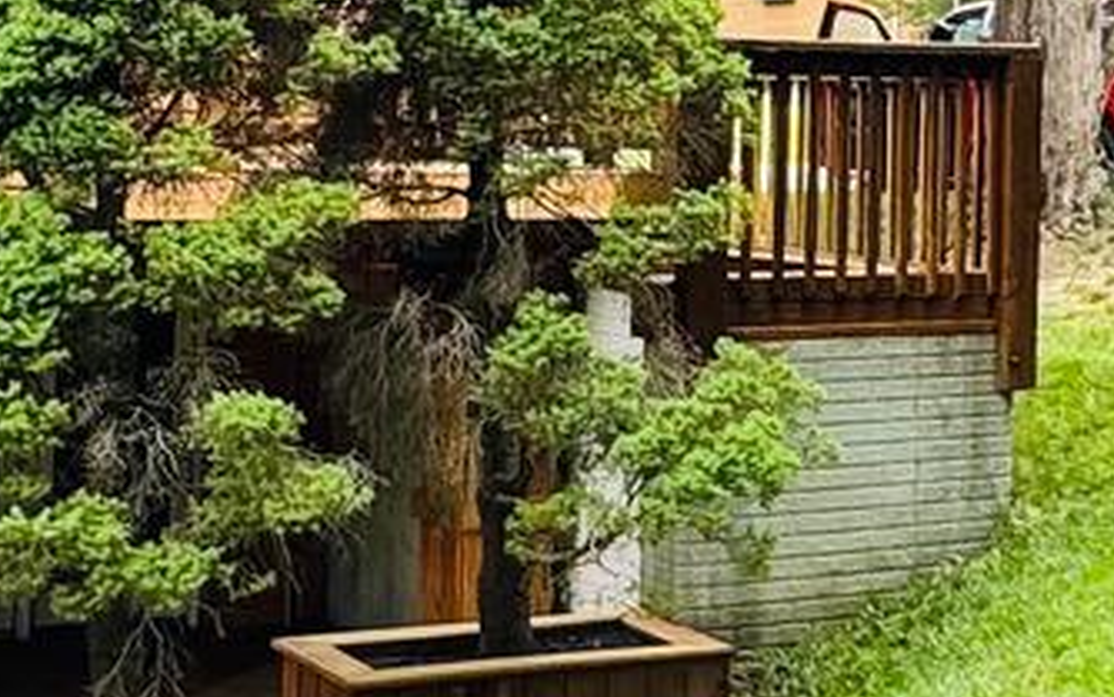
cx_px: 1014
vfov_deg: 14.2
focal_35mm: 91
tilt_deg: +1.4
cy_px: 60
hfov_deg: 22.2
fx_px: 2764
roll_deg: -1.7
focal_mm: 2.22
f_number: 2.2
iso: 40
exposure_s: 1/214
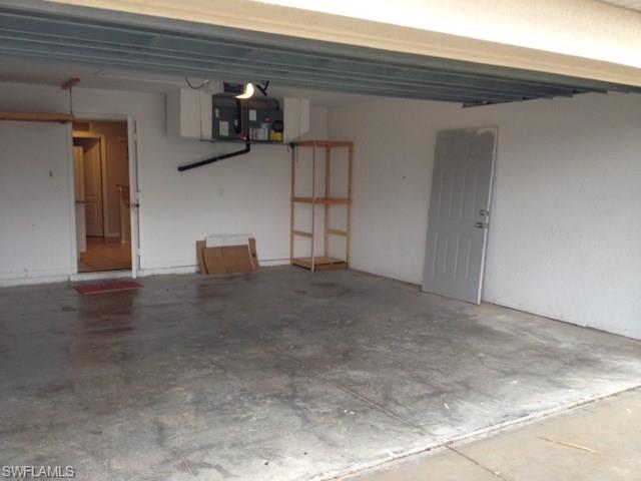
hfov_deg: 52.6
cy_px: 240
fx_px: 648
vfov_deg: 40.7
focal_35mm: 35
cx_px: 320
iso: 50
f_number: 2.4
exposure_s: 1/40
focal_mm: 4.28
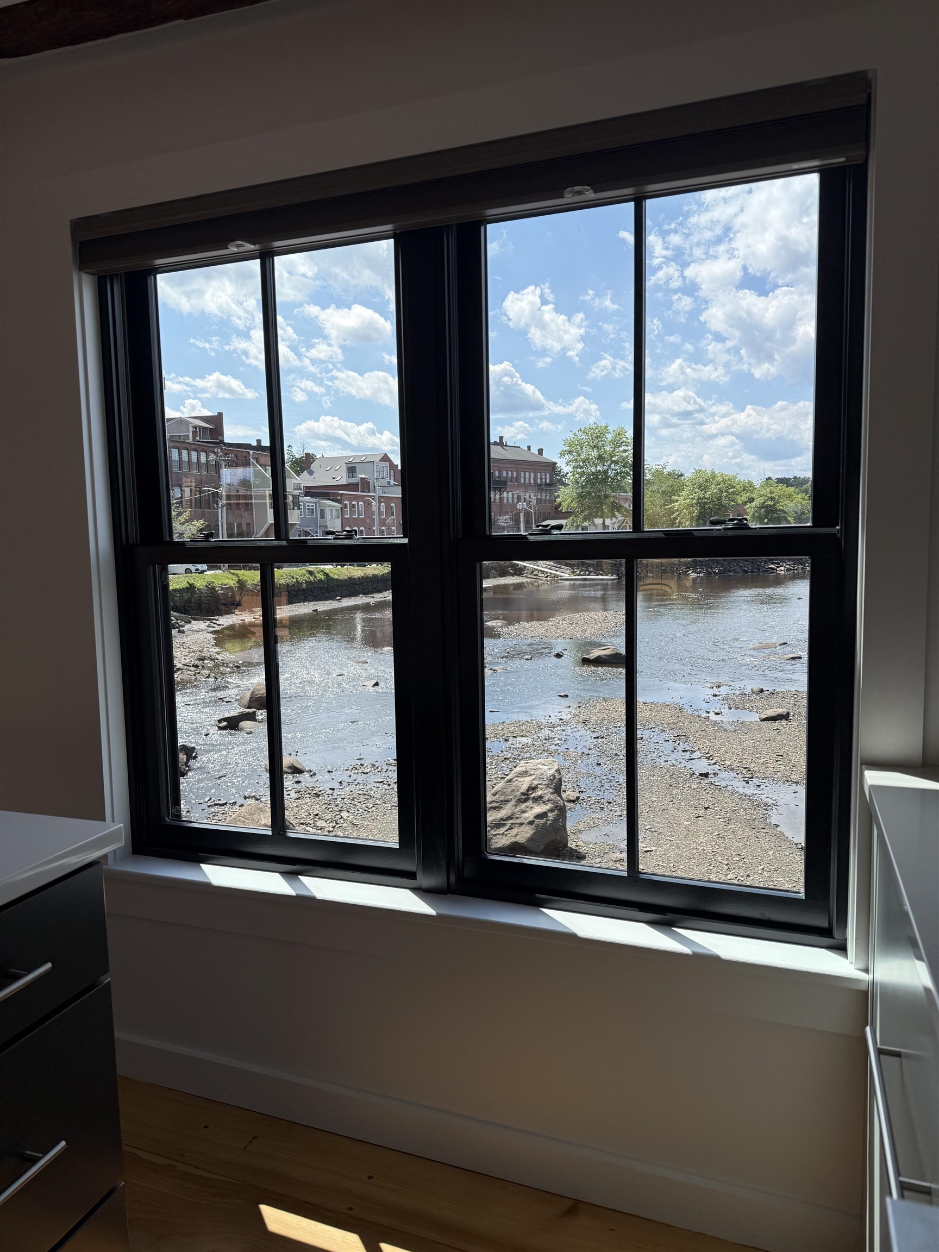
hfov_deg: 56.8
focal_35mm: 24
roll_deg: +0.7
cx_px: 470
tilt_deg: -5.8
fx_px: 868
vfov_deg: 71.6
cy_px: 626
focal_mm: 6.76
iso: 80
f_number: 1.78
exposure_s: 1/2169
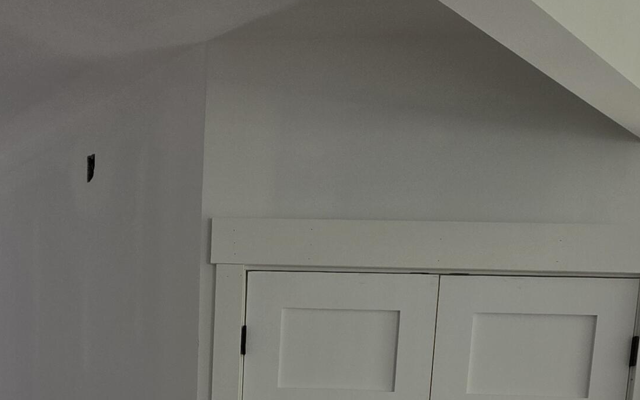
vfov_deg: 28.4
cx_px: 207
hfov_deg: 50.5
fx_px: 663
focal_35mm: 38
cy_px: 502
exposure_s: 1/120
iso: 50
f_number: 1.9
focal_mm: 2.2
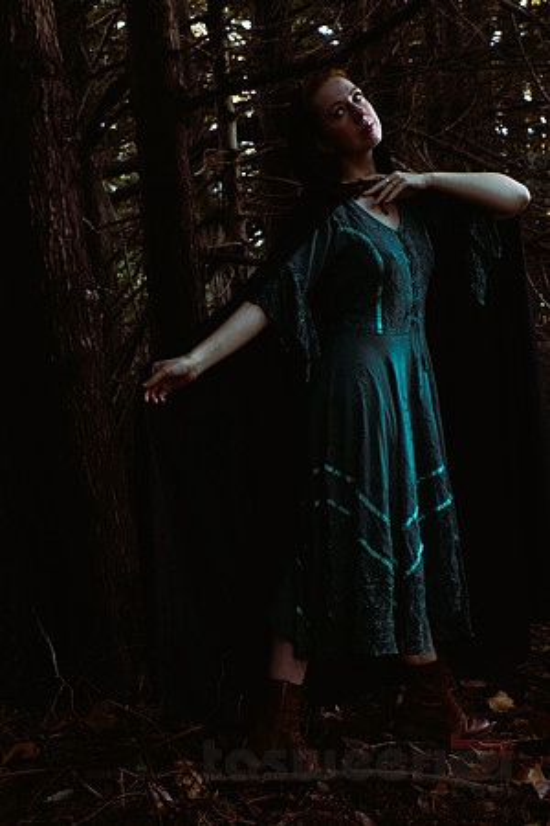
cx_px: 275
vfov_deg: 53.1
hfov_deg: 36.9
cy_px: 413
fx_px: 825
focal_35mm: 36
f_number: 5
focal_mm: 24
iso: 400
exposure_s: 1/60
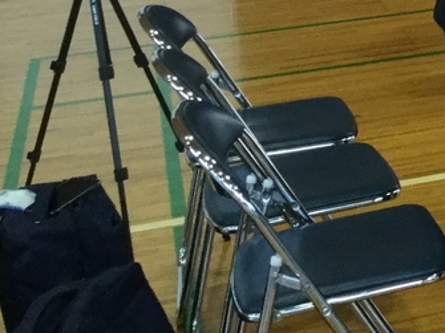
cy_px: -182
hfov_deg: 15.4
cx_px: 789
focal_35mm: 111
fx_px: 1426
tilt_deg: -5.2
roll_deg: +2.3
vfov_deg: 12.6
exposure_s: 1/30
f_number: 2.4
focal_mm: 3.3
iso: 40
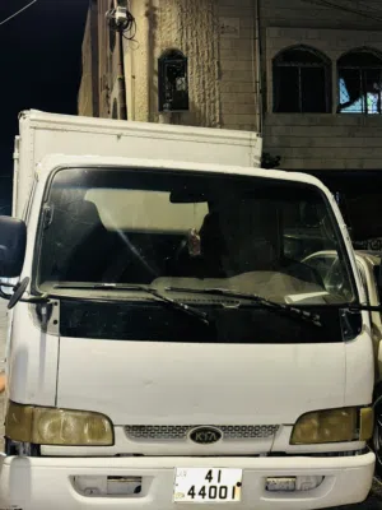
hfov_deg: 30.3
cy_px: 255
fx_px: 706
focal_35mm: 48
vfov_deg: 39.7
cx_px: 191
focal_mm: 6.86
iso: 80
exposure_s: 1/5
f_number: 1.78
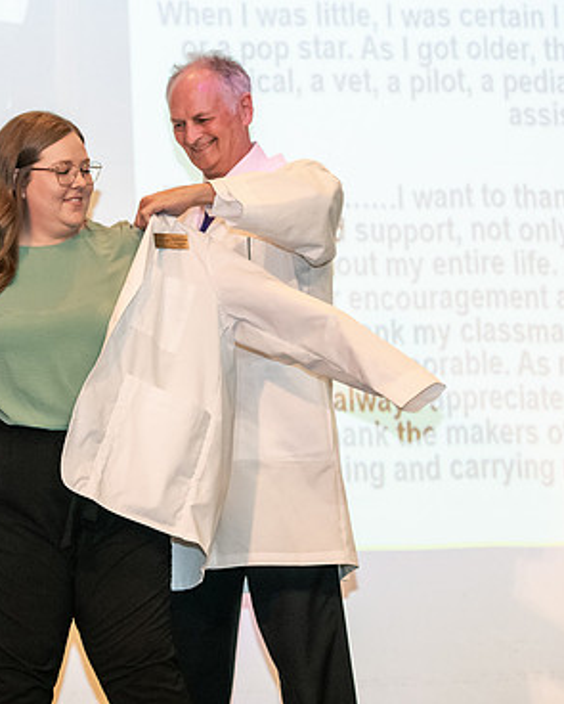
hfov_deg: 11.6
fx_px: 2772
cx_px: 176
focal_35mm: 133
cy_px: 340
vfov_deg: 14.5
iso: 3200
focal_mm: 90
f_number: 3.5
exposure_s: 1/200
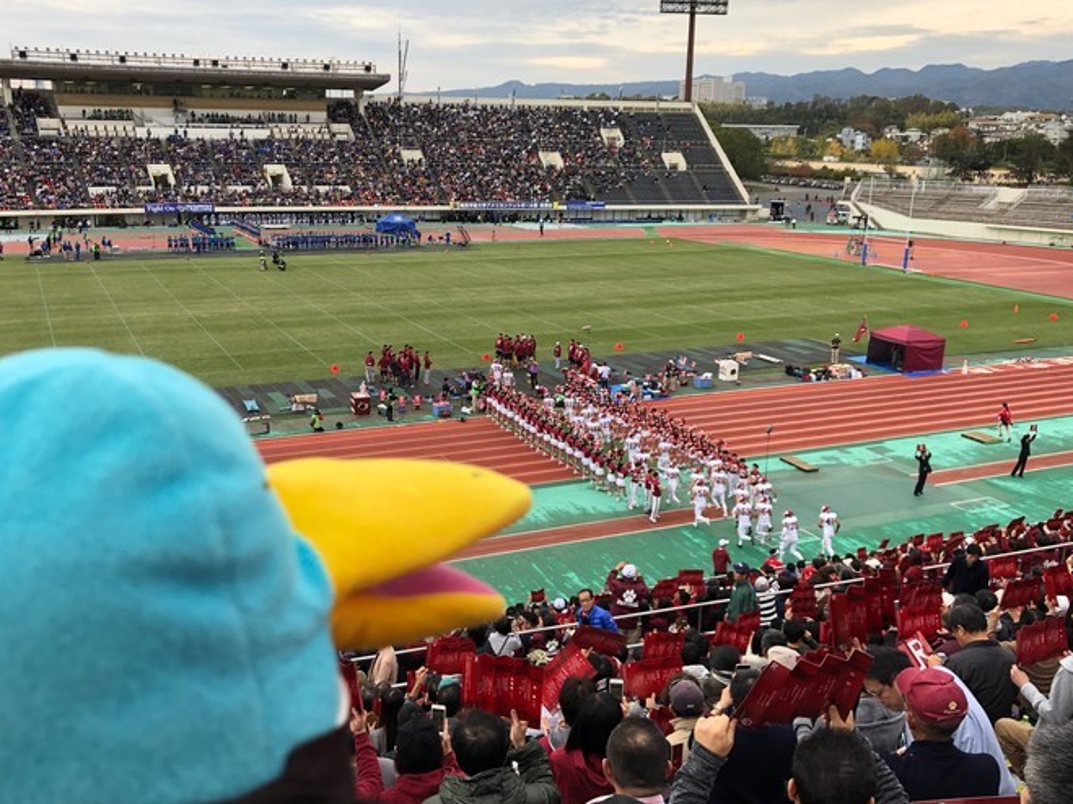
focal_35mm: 34
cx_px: 506
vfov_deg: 41.8
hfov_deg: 53.9
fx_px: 1054
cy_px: 402
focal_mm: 3.99
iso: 20
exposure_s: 1/279
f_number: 1.8
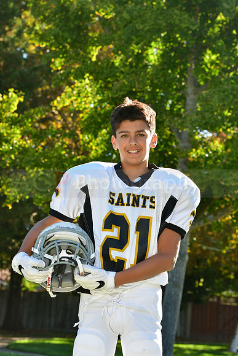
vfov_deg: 17.5
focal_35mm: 117
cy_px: 178
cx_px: 119
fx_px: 1159
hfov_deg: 11.7
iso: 400
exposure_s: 1/400
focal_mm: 78
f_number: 6.3
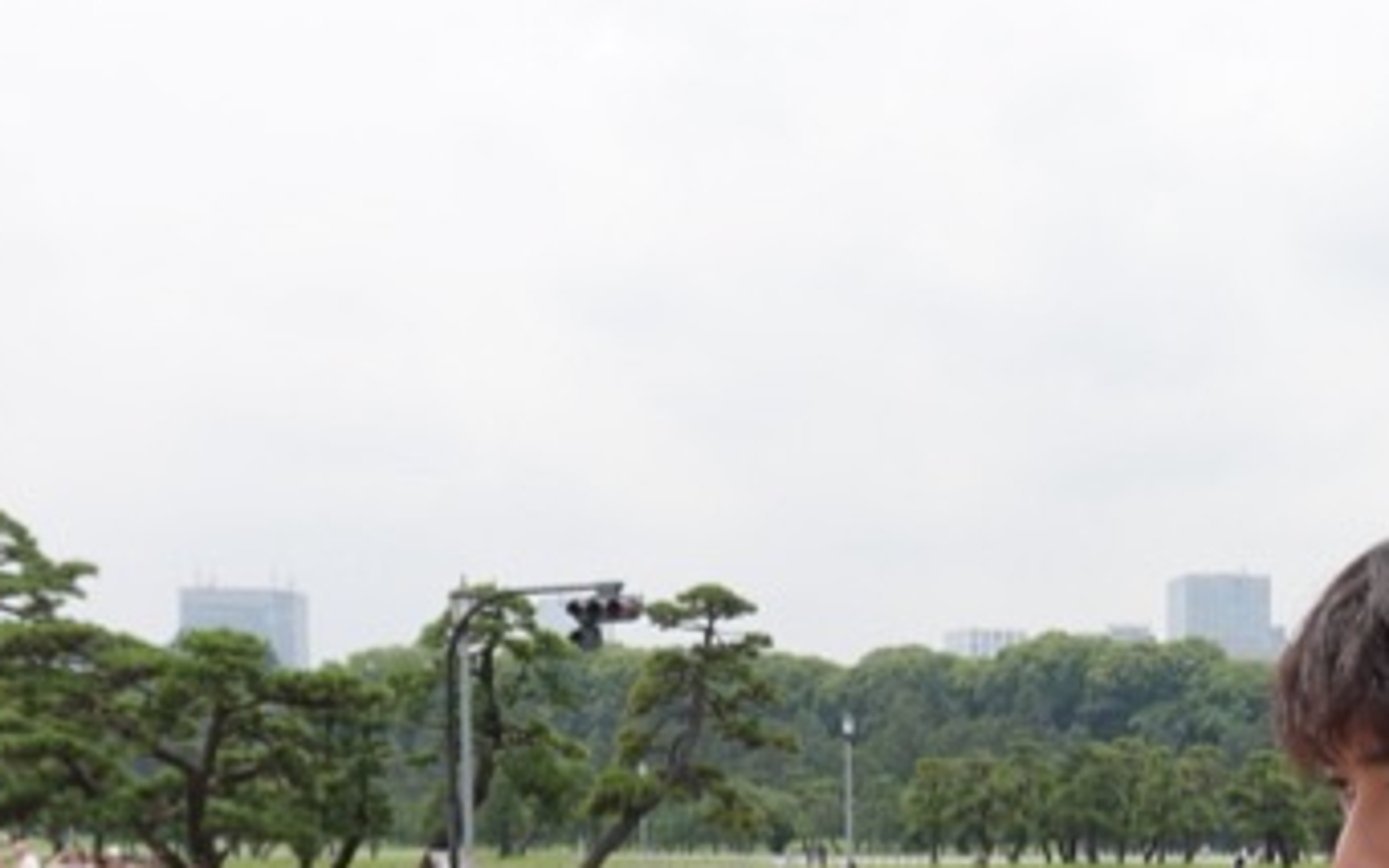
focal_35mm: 78
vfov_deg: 16.0
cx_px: 1511
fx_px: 2952
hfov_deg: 24.7
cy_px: 1057
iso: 125
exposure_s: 1/1600
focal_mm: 11.01
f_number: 3.5
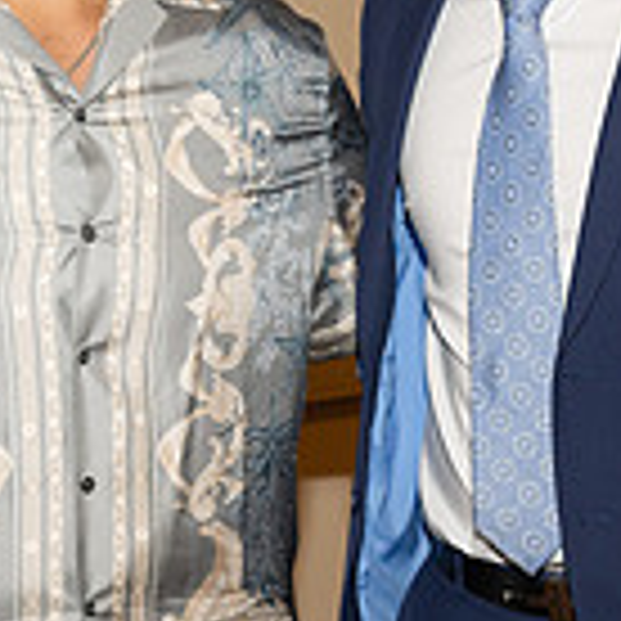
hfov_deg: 13.1
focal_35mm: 132
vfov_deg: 13.2
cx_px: 86
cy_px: 182
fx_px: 2679
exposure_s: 1/100
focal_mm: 37
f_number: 5.6
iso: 800
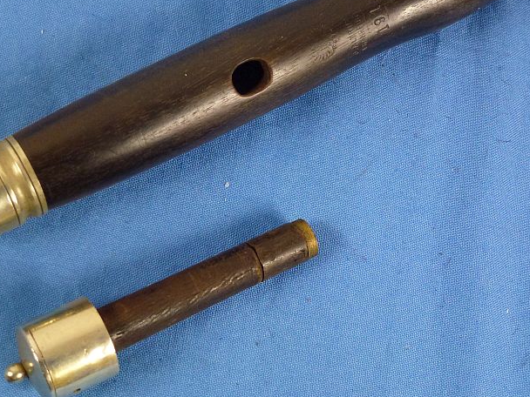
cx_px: 269
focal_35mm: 75
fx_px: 1148
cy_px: 165
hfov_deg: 26.0
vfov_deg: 19.6
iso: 320
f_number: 4.4
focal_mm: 10.1
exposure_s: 1/80
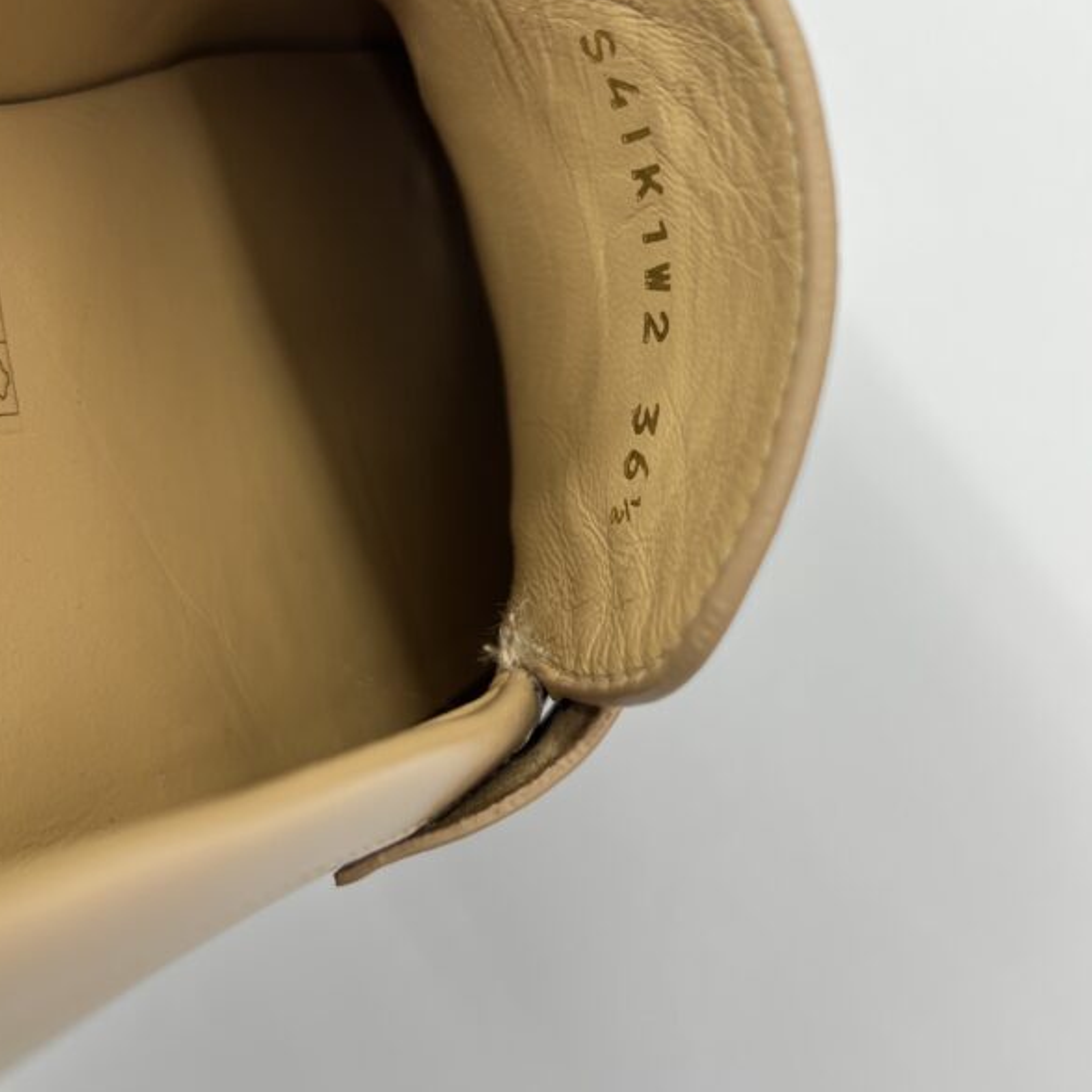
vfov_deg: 41.8
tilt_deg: -69.8
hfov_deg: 41.8
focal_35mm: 40
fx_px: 1428
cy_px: 475
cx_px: 581
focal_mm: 5.7
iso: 50
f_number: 1.5
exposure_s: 1/100
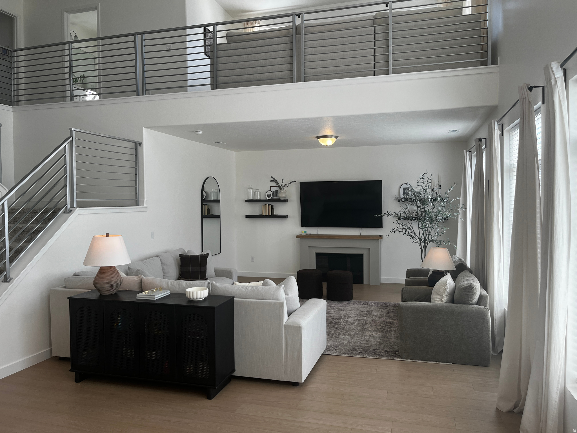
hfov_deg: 67.3
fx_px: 433
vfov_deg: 53.1
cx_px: 288
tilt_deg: -1.2
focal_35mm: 26
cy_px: 216
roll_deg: +1.2
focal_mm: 5.1
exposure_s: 1/363
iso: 50
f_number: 1.6
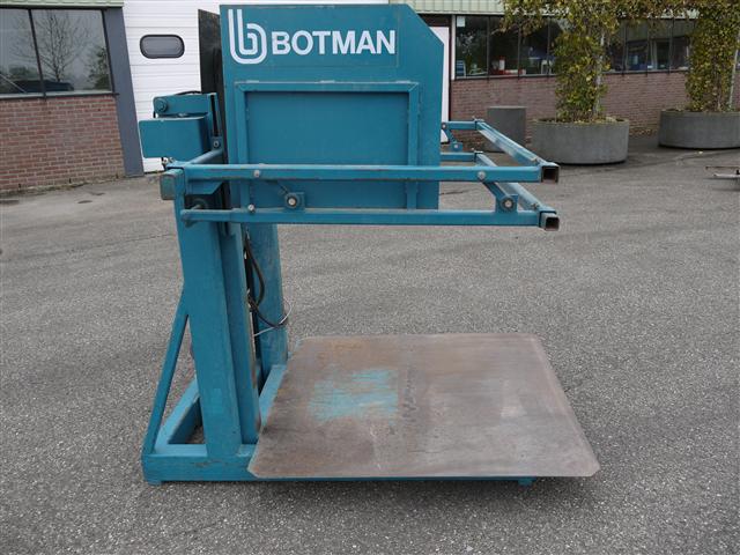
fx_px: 641
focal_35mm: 30
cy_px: 278
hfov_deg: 60.0
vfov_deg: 46.8
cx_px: 370
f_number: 5
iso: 100
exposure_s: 1/200
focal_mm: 15
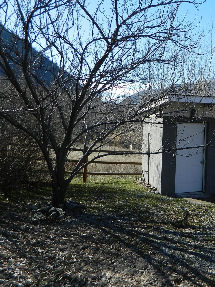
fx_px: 282
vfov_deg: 54.0
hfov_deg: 39.8
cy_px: 142
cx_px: 177
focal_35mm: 34
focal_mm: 4.5
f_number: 3.1
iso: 80
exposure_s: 1/800
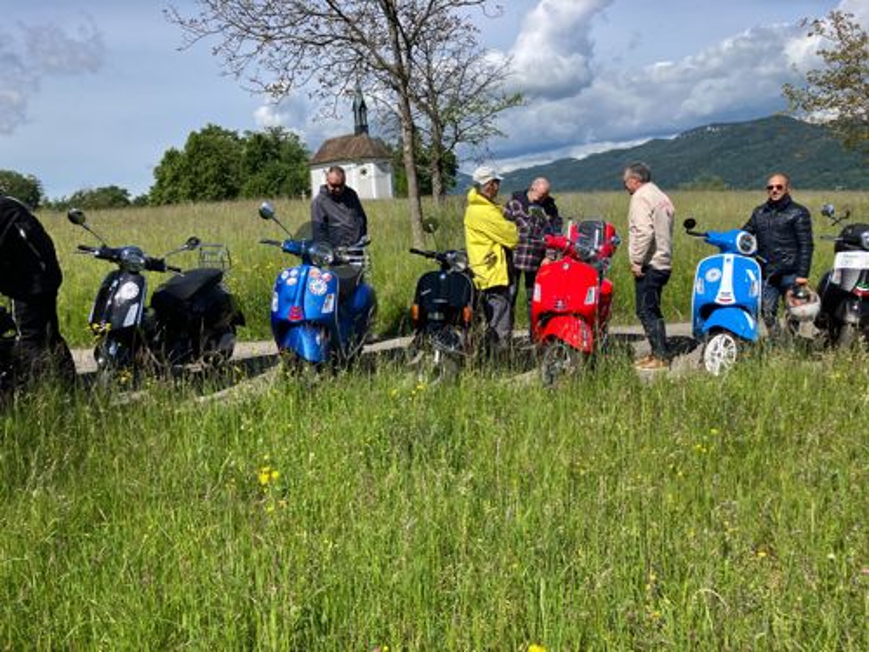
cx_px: 434
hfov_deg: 63.4
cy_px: 326
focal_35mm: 28
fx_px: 703
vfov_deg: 49.7
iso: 32
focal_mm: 3.99
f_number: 1.8
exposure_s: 1/1736
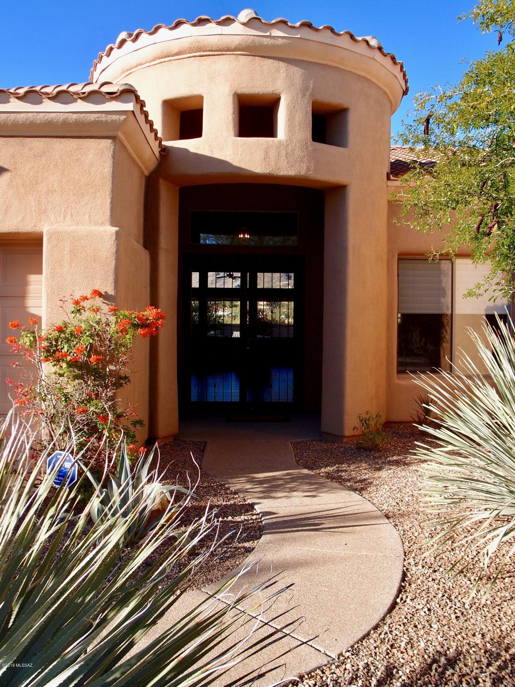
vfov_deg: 60.0
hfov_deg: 46.8
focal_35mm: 30
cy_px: 344
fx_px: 595
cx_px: 258
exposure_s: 1/800
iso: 100
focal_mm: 6.48
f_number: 2.5
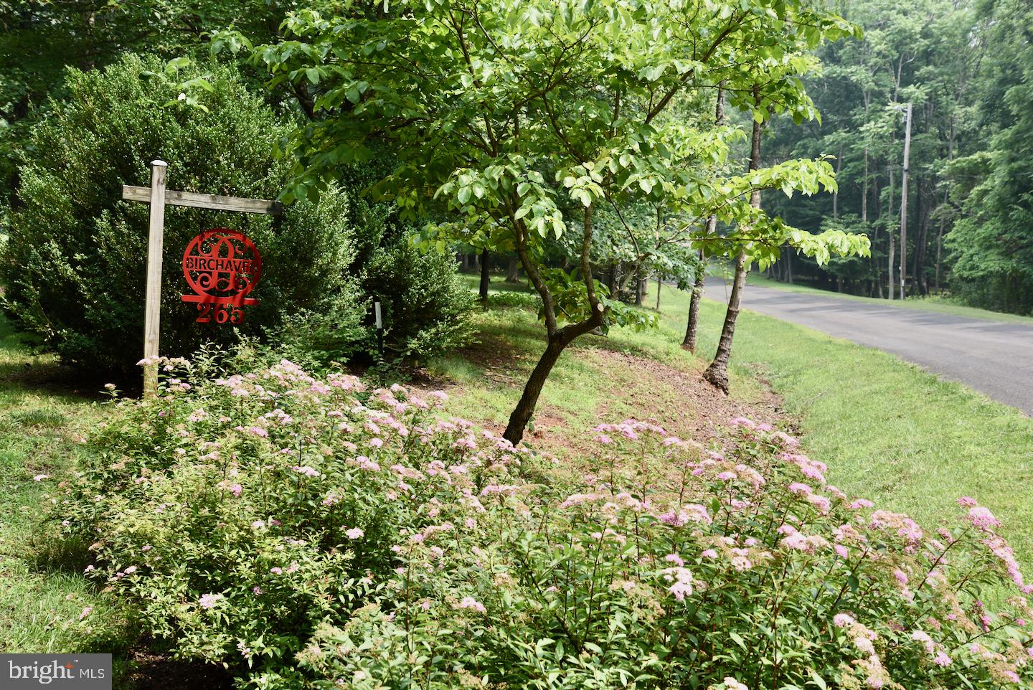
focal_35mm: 48
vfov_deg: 28.1
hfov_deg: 41.1
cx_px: 516
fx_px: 1378
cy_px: 345
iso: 100
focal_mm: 48
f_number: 8
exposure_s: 1/60
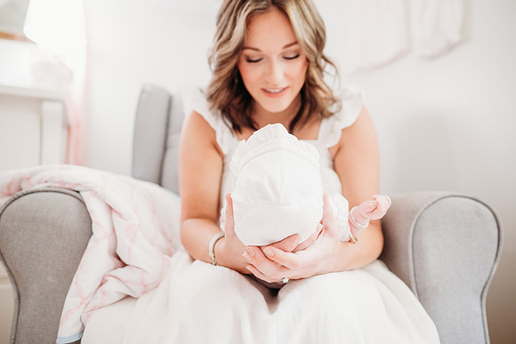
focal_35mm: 24
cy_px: 172
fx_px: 344
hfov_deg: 73.7
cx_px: 258
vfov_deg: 53.2
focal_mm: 24
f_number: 2.8
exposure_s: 1/200
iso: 1250
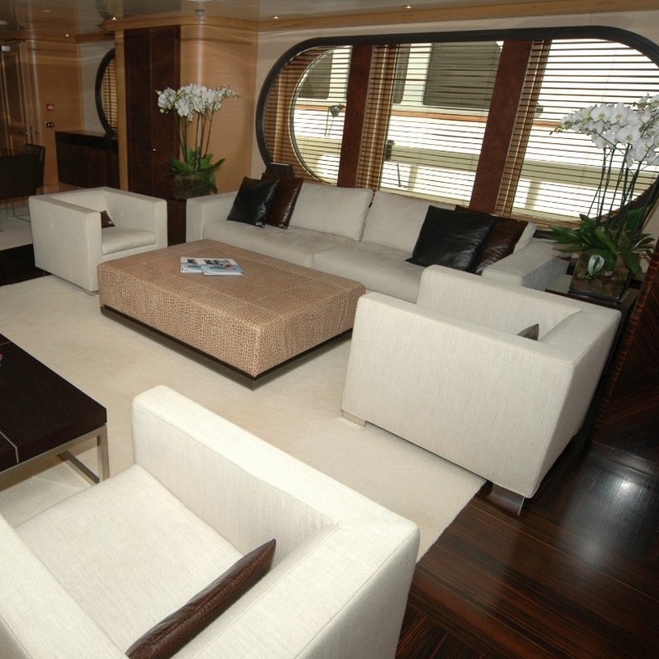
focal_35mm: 24
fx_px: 517
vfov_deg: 65.0
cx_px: 195
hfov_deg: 62.6
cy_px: 323
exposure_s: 1/60
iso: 200
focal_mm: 12
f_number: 4.5
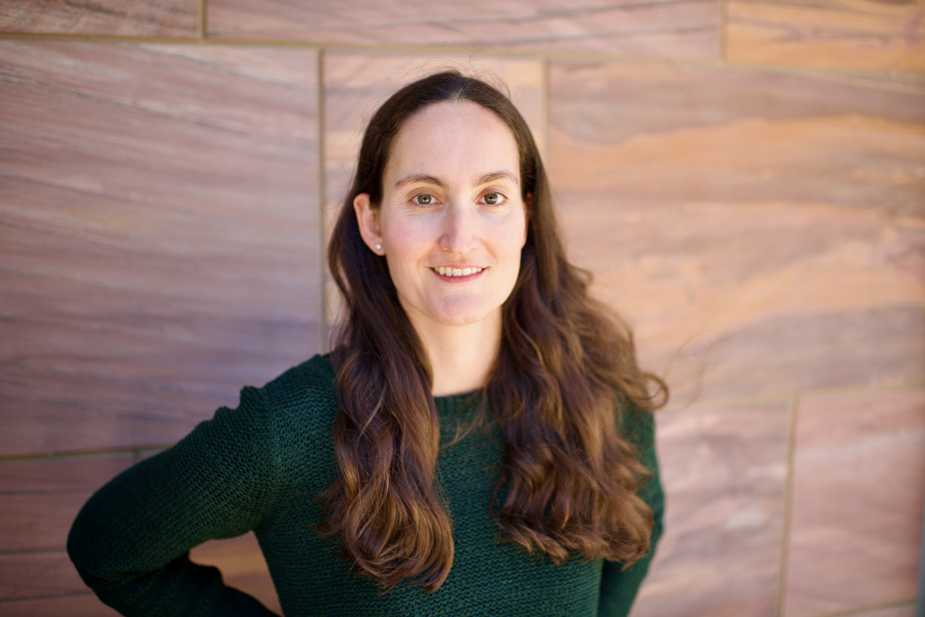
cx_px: 462
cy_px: 308
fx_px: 900
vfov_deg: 37.9
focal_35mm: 35
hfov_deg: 54.4
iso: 125
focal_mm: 35
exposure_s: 1/640
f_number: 1.6
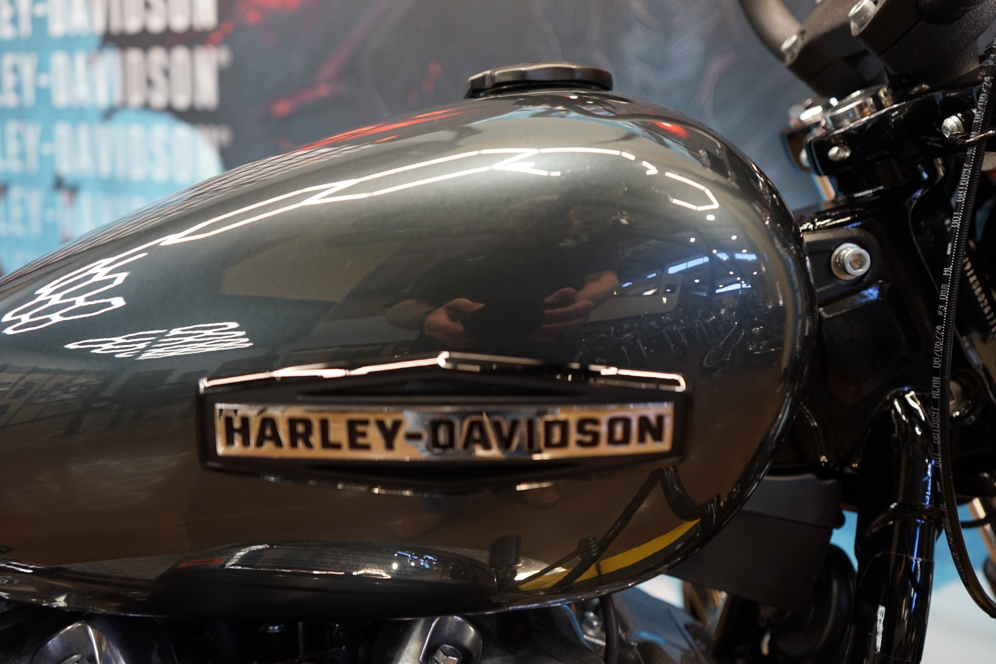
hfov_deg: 63.7
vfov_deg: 45.0
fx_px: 802
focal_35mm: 29
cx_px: 498
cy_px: 332
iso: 1000
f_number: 4
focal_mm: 29
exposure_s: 1/60
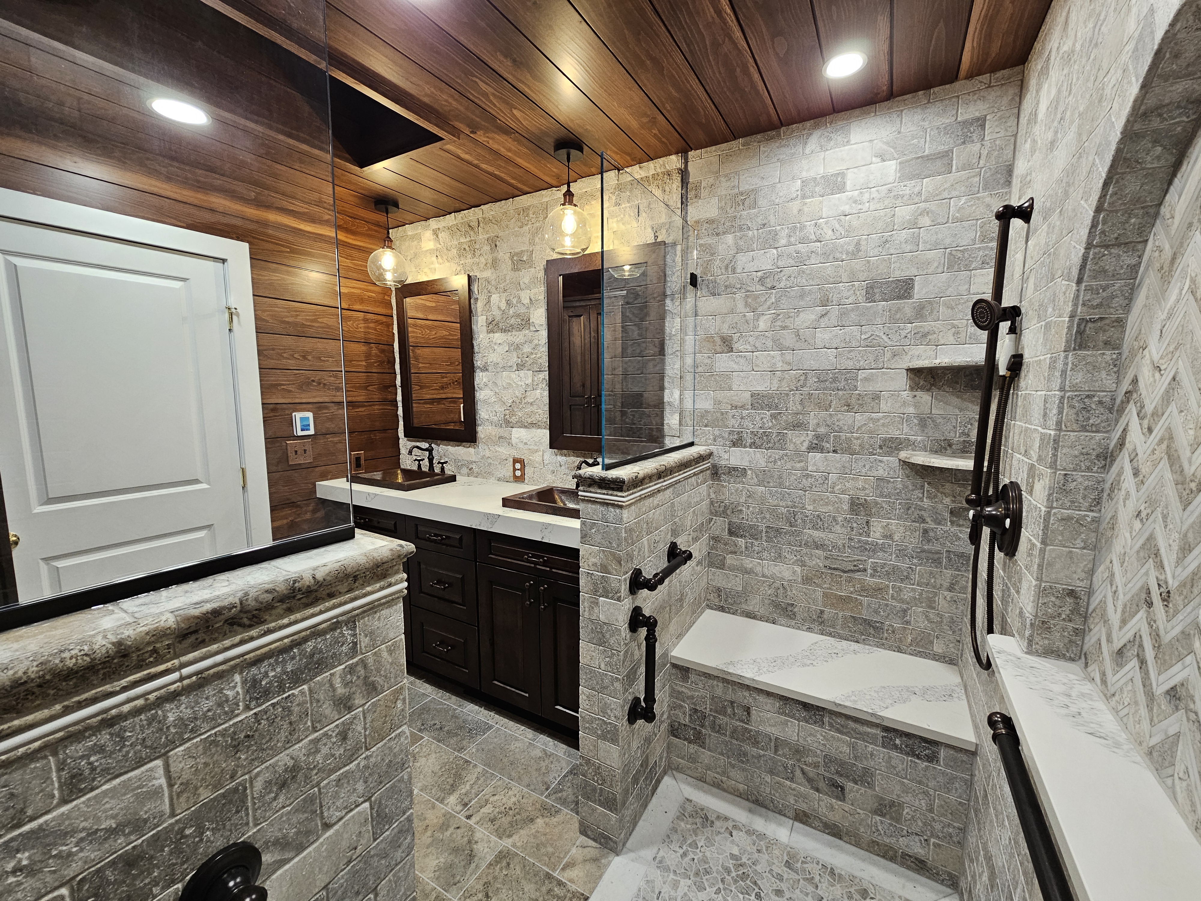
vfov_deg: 89.9
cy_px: 450
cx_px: 600
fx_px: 451
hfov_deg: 106.2
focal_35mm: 13
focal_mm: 2.2
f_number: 2.2
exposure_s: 1/60
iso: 160
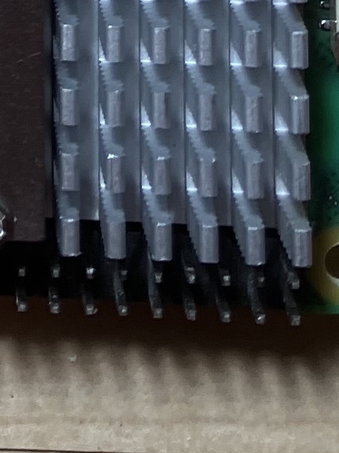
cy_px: -980
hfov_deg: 8.0
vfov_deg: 8.7
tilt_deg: -82.5
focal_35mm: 180
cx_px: -251
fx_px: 2351
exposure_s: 1/116
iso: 25
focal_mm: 3.99
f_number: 1.8
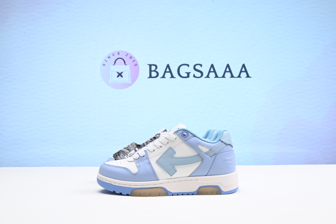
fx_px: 364
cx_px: 168
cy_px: 112
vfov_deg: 34.2
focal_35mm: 39
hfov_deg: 49.5
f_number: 16
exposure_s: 1/2
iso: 100
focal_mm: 39
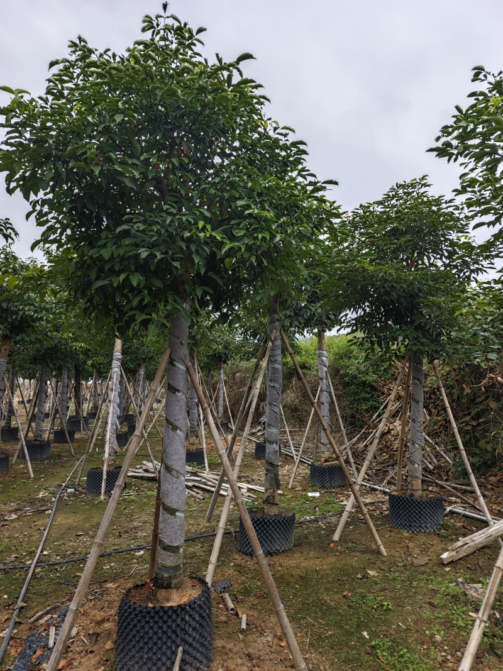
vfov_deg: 73.9
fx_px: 446
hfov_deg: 58.9
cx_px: 252
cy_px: 336
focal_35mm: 23
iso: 50
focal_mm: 6.55
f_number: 1.6
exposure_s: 1/278
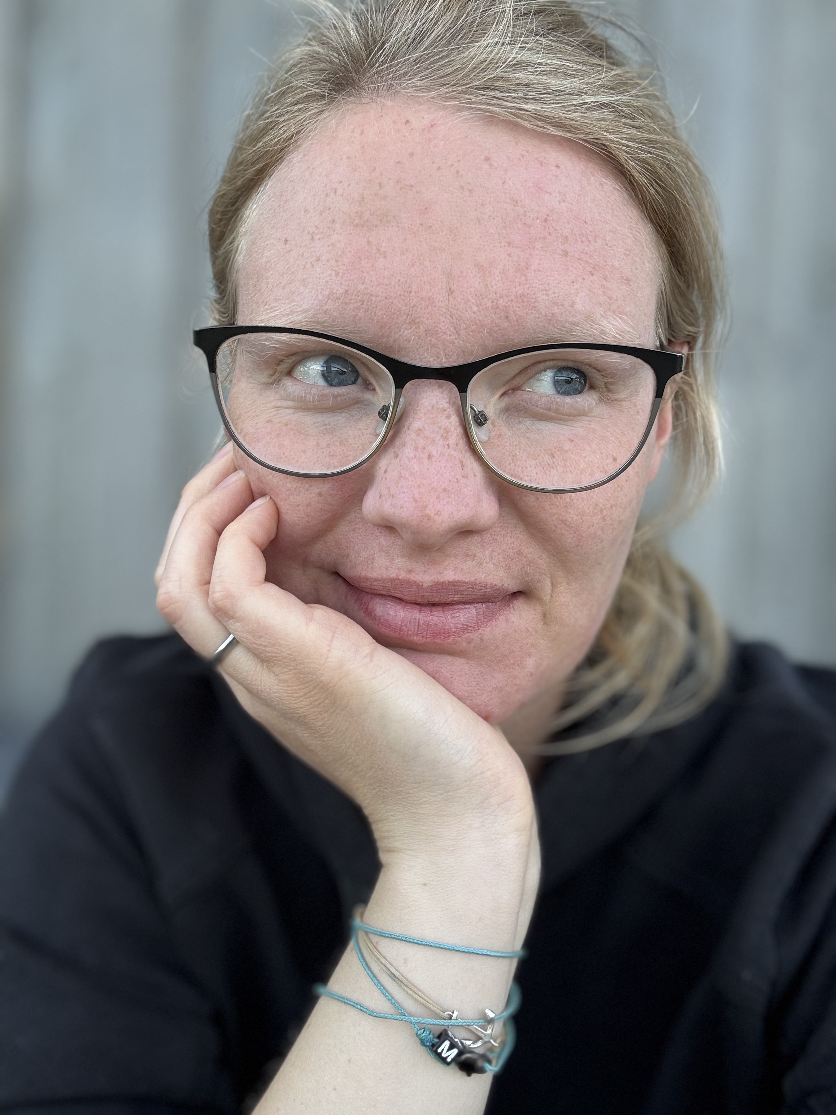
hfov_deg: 46.8
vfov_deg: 60.0
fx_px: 966
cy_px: 558
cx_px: 418
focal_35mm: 30
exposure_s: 1/121
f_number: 1.9
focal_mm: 2.69
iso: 25
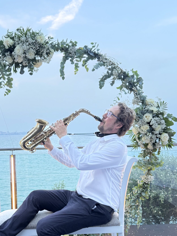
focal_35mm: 37
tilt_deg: -4.0
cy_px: 154
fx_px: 252
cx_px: 59
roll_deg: +1.3
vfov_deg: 49.4
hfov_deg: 38.2
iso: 125
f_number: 1.78
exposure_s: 1/50
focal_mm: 6.76
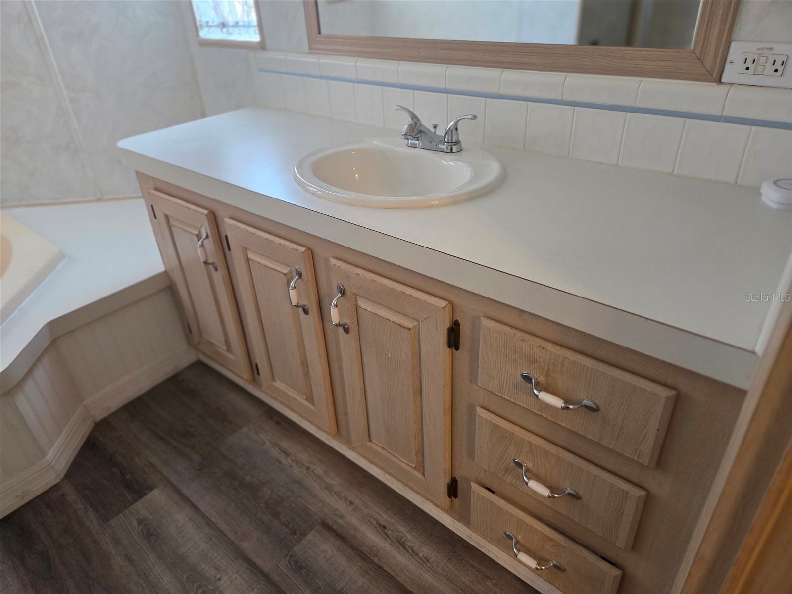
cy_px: 297
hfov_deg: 73.9
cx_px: 396
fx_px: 526
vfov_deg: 58.9
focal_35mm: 23
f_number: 1.8
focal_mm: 5.4
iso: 400
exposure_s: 1/120
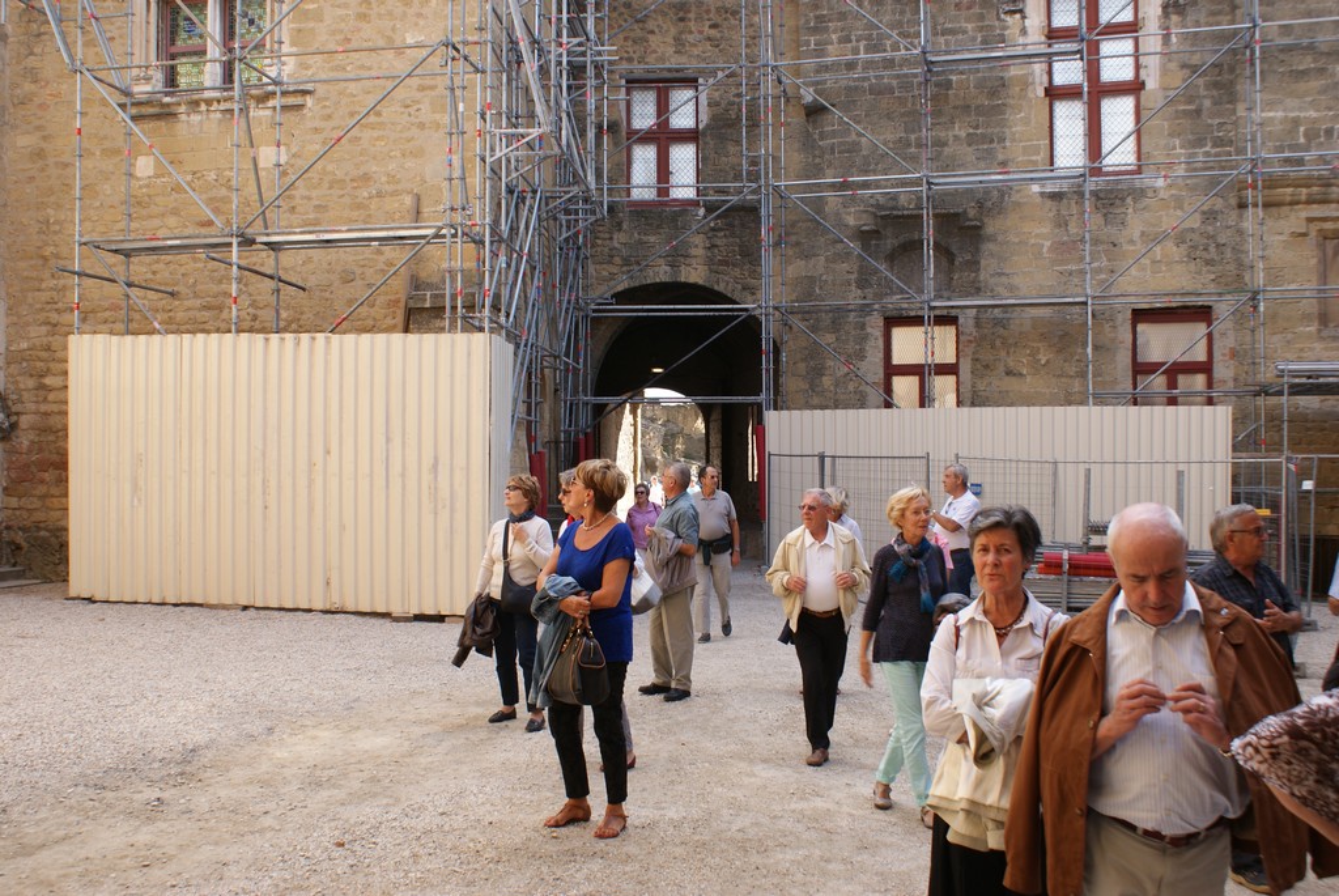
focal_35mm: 33
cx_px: 670
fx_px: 1229
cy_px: 448
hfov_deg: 57.2
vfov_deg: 40.1
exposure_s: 1/60
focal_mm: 22
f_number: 7.1
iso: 100
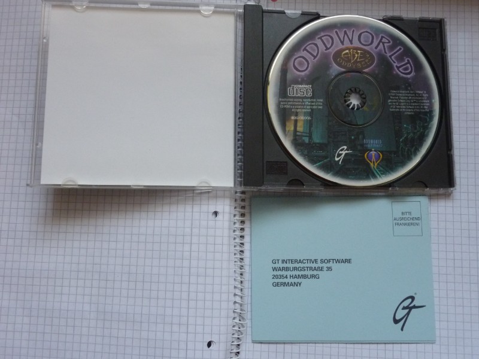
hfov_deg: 52.6
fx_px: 484
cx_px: 240
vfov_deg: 40.7
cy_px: 180
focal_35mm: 35
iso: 400
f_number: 3.8
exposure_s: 1/20
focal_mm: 6.3
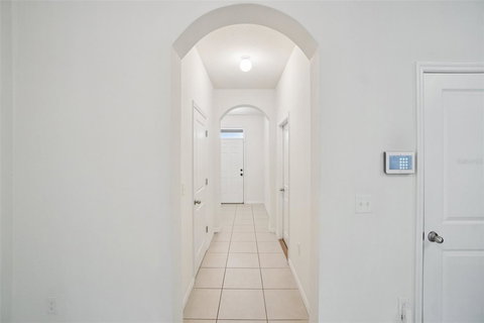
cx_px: 242
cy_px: 162
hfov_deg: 100.4
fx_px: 202
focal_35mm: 15
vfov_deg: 77.3
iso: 1000
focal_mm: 10
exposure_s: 1/30
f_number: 8
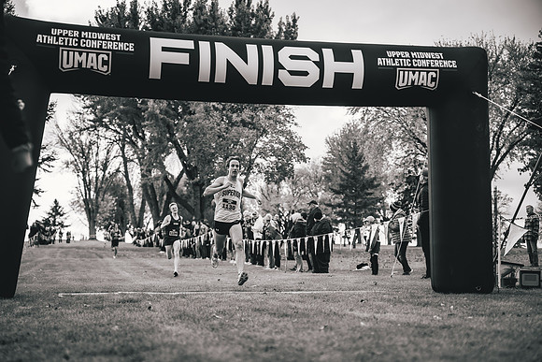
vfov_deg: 25.8
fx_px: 790
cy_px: 181
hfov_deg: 37.9
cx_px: 271
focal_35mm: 52
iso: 200
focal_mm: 52
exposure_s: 1/3200
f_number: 2
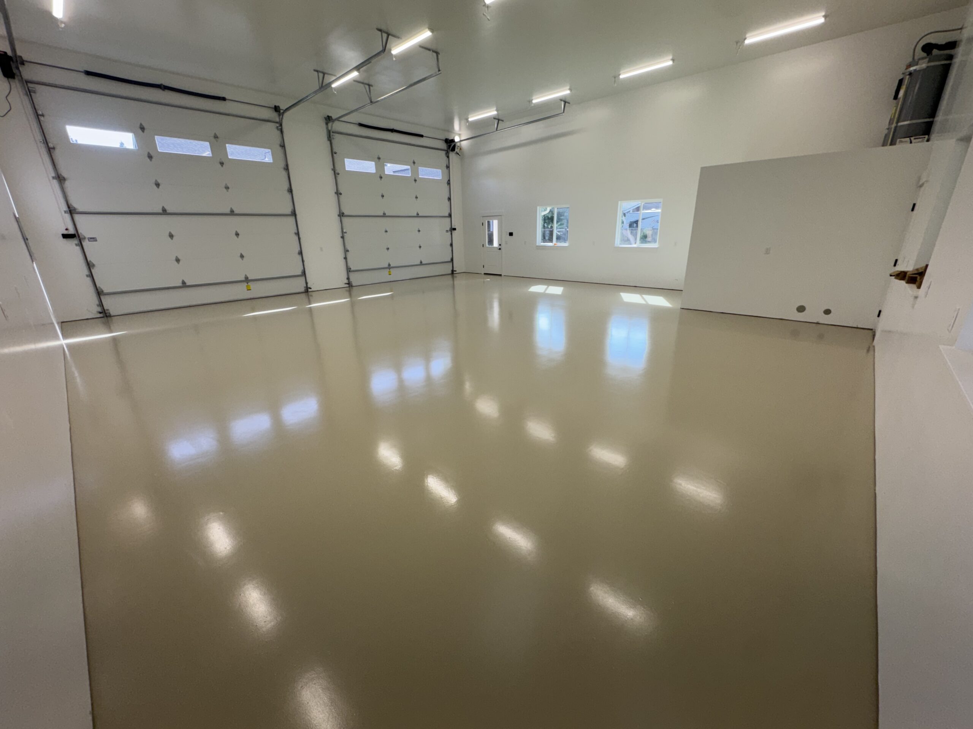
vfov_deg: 85.7
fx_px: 394
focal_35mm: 14
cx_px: 486
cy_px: 364
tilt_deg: -18.9
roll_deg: +1.3
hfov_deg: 102.1
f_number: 2.2
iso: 40
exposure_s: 1/216
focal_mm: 2.22
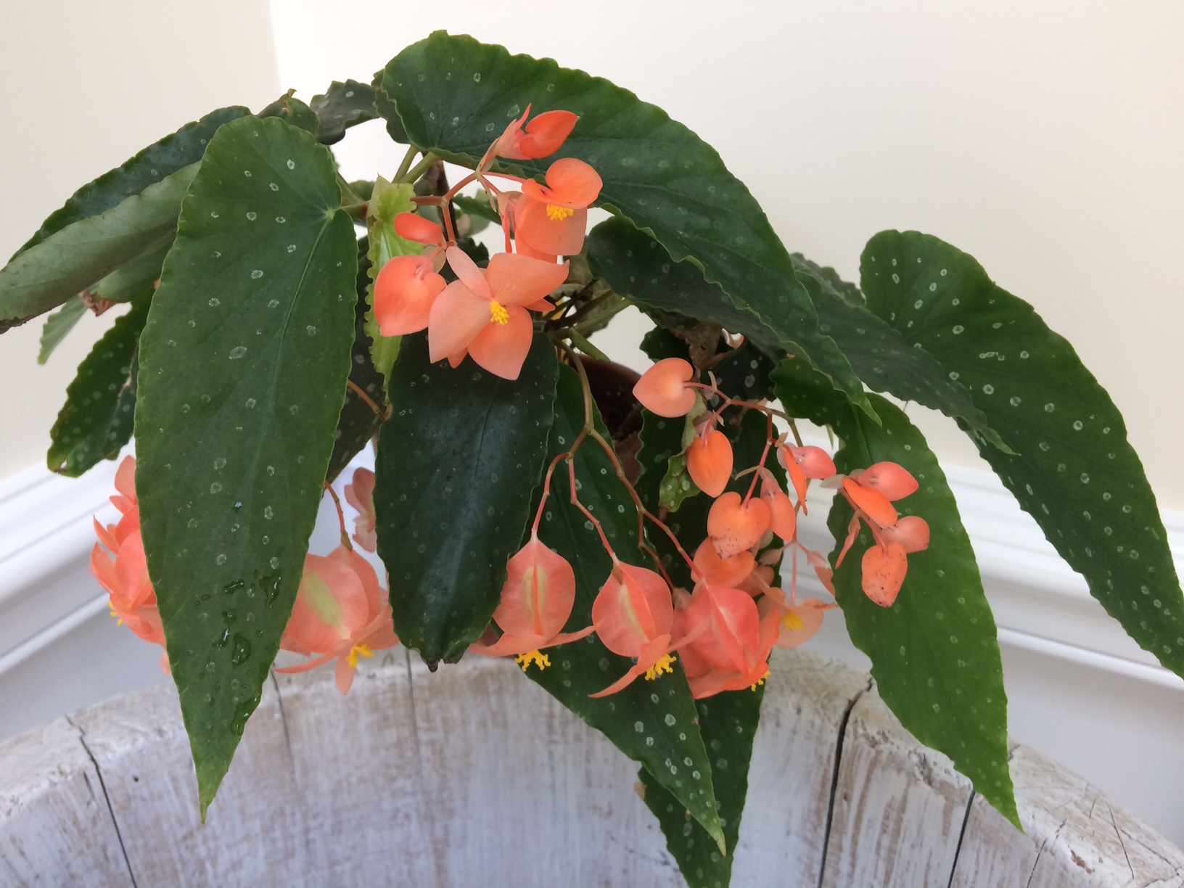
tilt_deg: -25.4
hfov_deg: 61.7
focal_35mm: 29
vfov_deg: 48.2
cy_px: 444
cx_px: 592
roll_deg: +0.1
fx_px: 992
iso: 50
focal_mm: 4.15
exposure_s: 1/30
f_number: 2.2
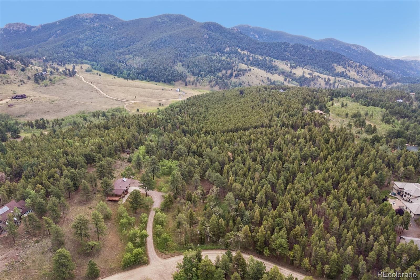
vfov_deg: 57.2
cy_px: 140
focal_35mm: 22
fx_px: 257
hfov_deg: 78.6
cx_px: 210
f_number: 2.8
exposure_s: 1/25
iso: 120
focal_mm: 8.4
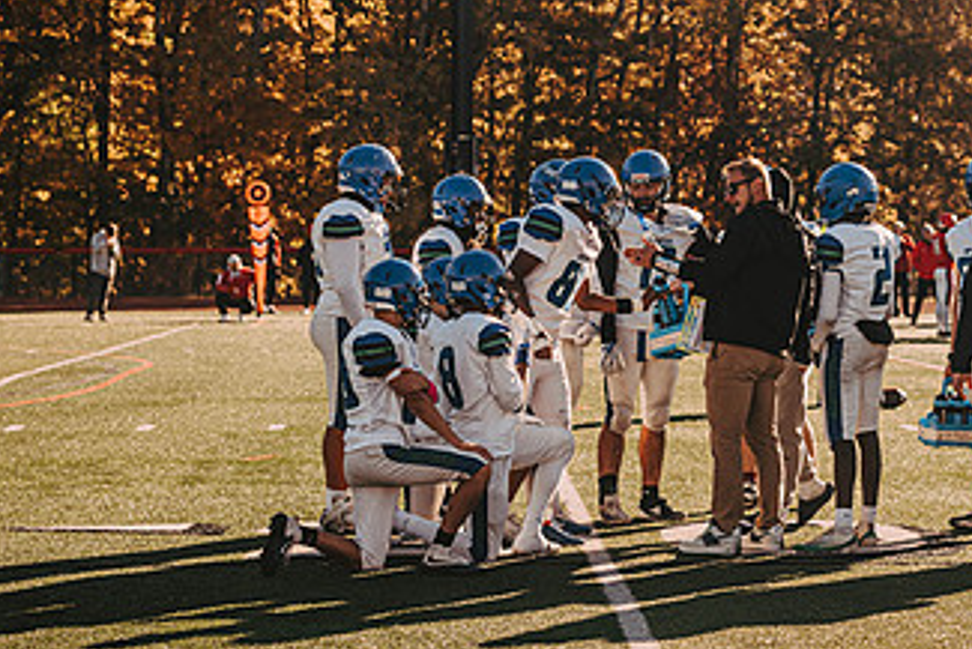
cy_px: 151
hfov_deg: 16.3
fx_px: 3376
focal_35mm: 125
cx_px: 685
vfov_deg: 11.0
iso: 250
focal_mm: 70
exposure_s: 1/2000
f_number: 3.2
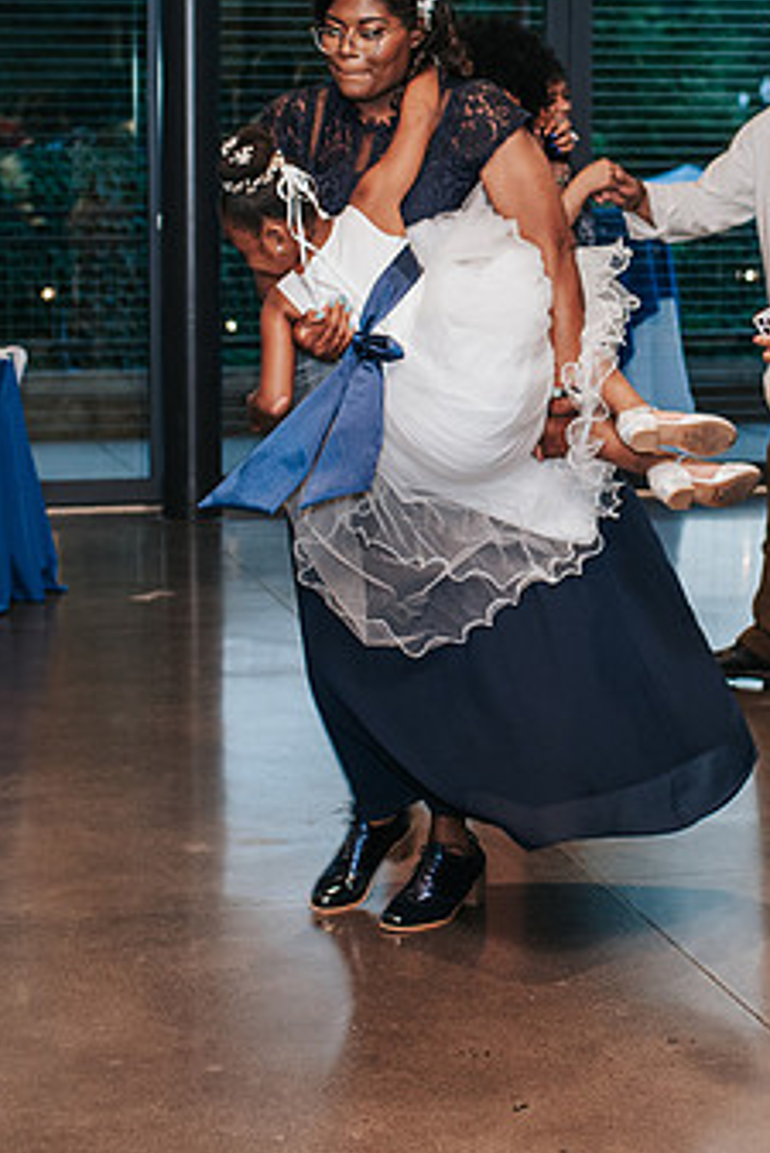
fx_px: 2884
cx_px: 544
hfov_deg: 15.2
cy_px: 384
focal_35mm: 90
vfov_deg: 22.5
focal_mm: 35
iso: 1000
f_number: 2.8
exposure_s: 1/160
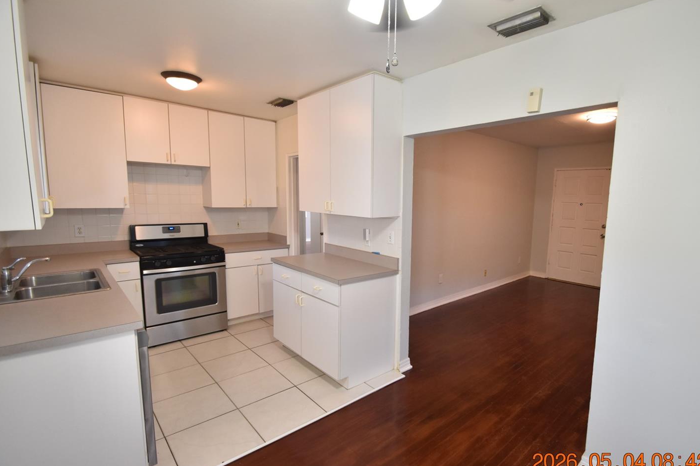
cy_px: 237
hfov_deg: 93.0
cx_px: 386
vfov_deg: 70.4
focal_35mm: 17
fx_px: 330
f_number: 3.5
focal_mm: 10
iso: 800
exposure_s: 1/60
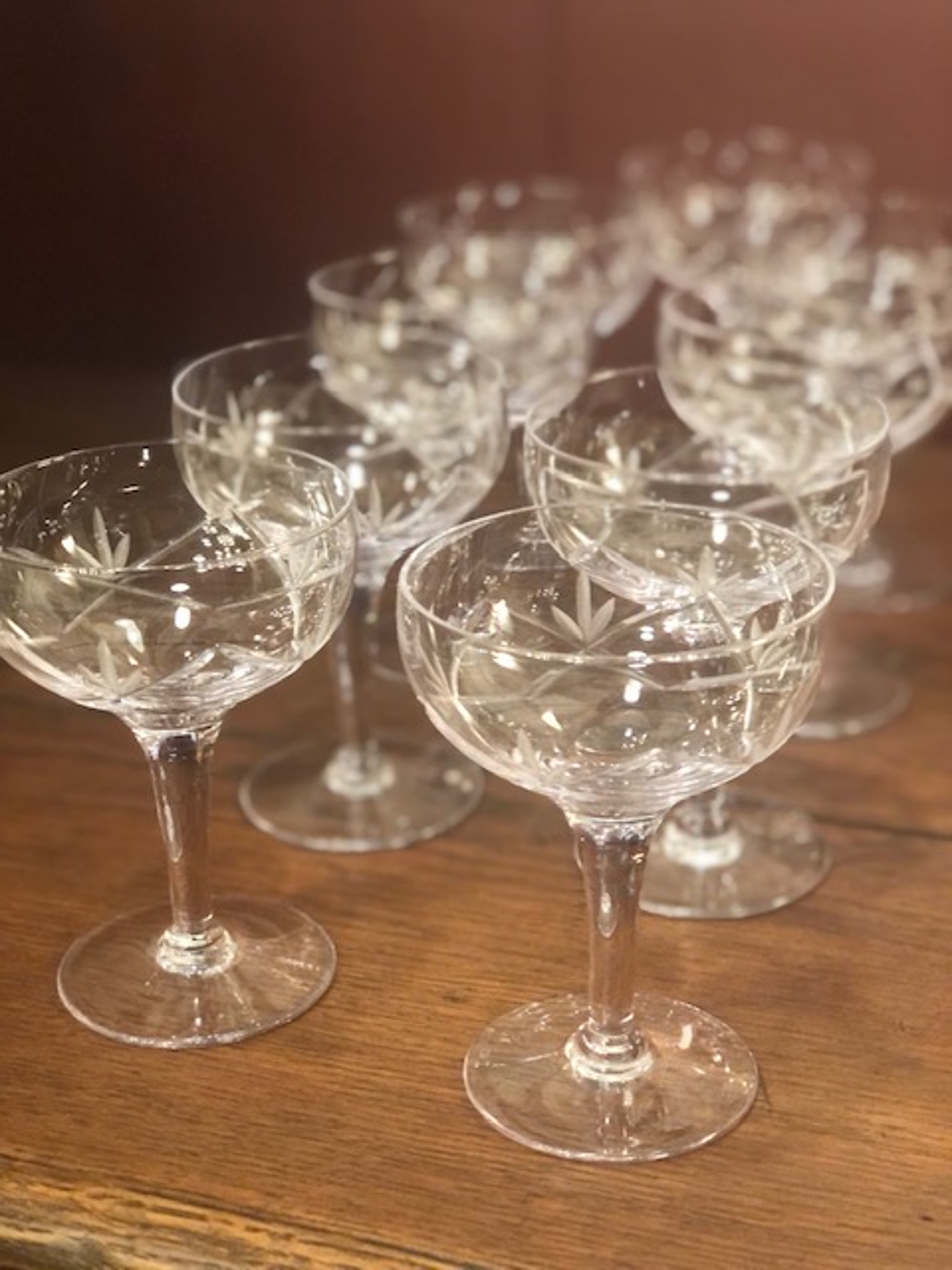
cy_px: 635
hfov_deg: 25.7
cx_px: 476
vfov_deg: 33.8
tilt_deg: -23.5
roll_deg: +0.5
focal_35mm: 57
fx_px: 2090
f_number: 2.8
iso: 500
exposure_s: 1/33
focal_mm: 6.6
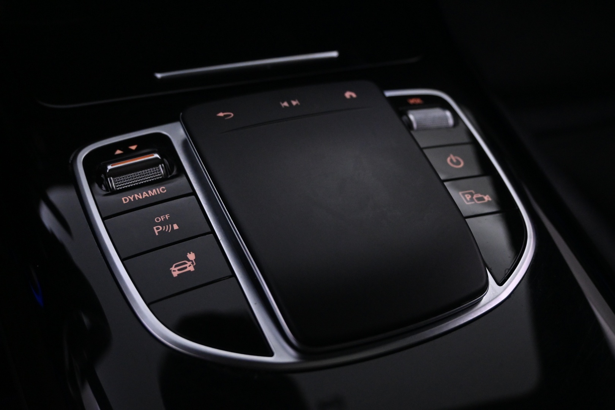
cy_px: 205
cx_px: 308
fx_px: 551
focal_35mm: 32
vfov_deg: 40.8
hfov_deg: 58.3
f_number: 4.5
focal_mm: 21.5
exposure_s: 1/80
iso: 3200
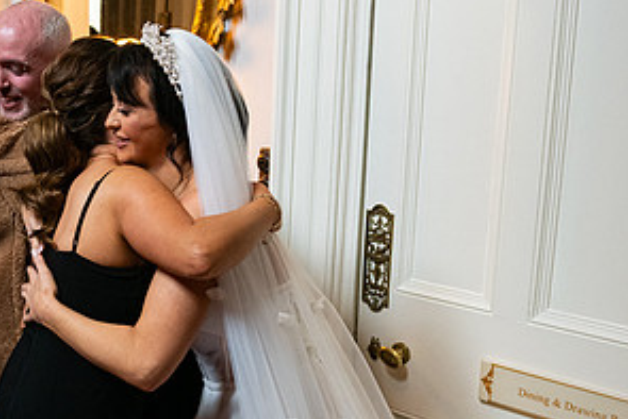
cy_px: 235
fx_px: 960
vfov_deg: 24.6
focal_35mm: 55
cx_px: 164
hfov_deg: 35.5
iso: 1600
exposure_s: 1/160
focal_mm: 28
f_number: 3.5
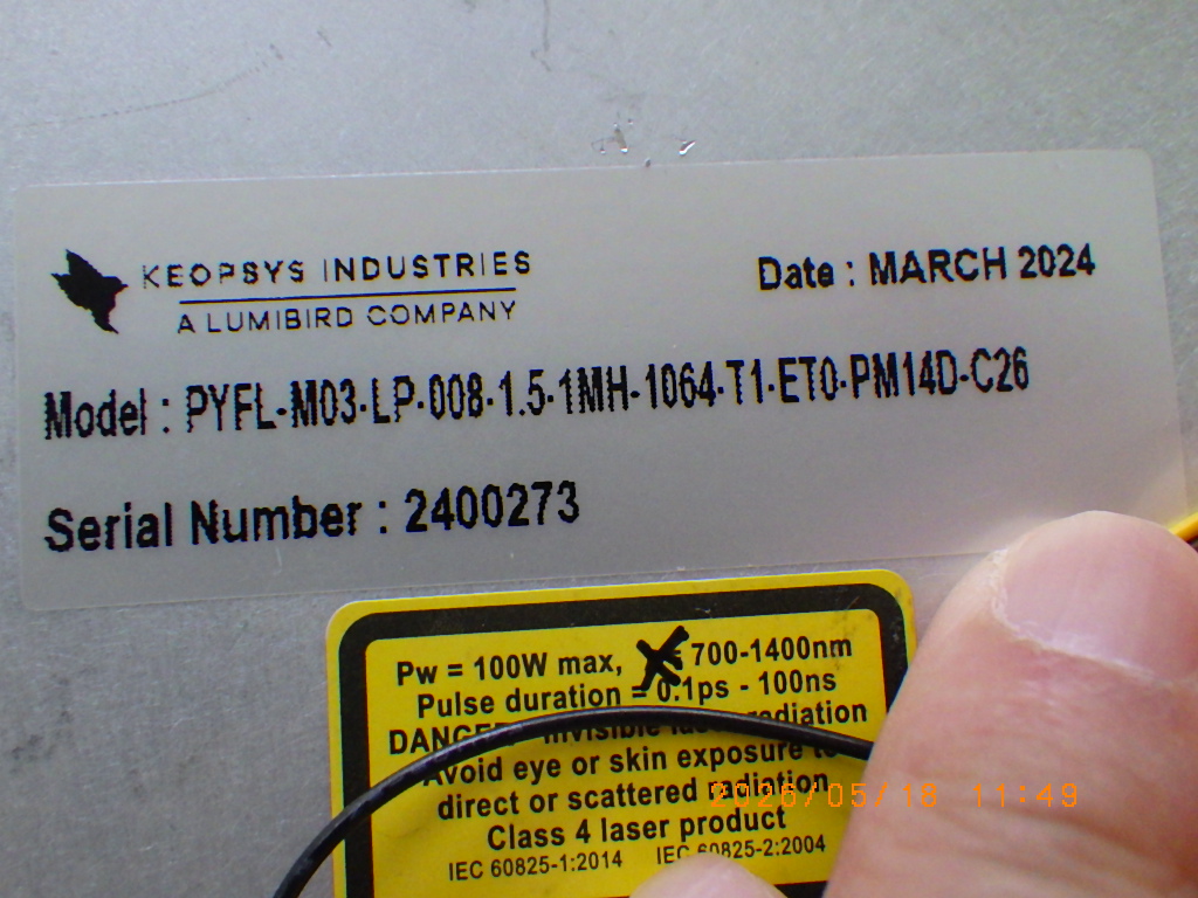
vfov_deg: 41.8
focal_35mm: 34
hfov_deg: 54.0
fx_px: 1177
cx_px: 599
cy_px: 449
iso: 400
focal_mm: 6.1
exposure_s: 1/50
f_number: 3.8
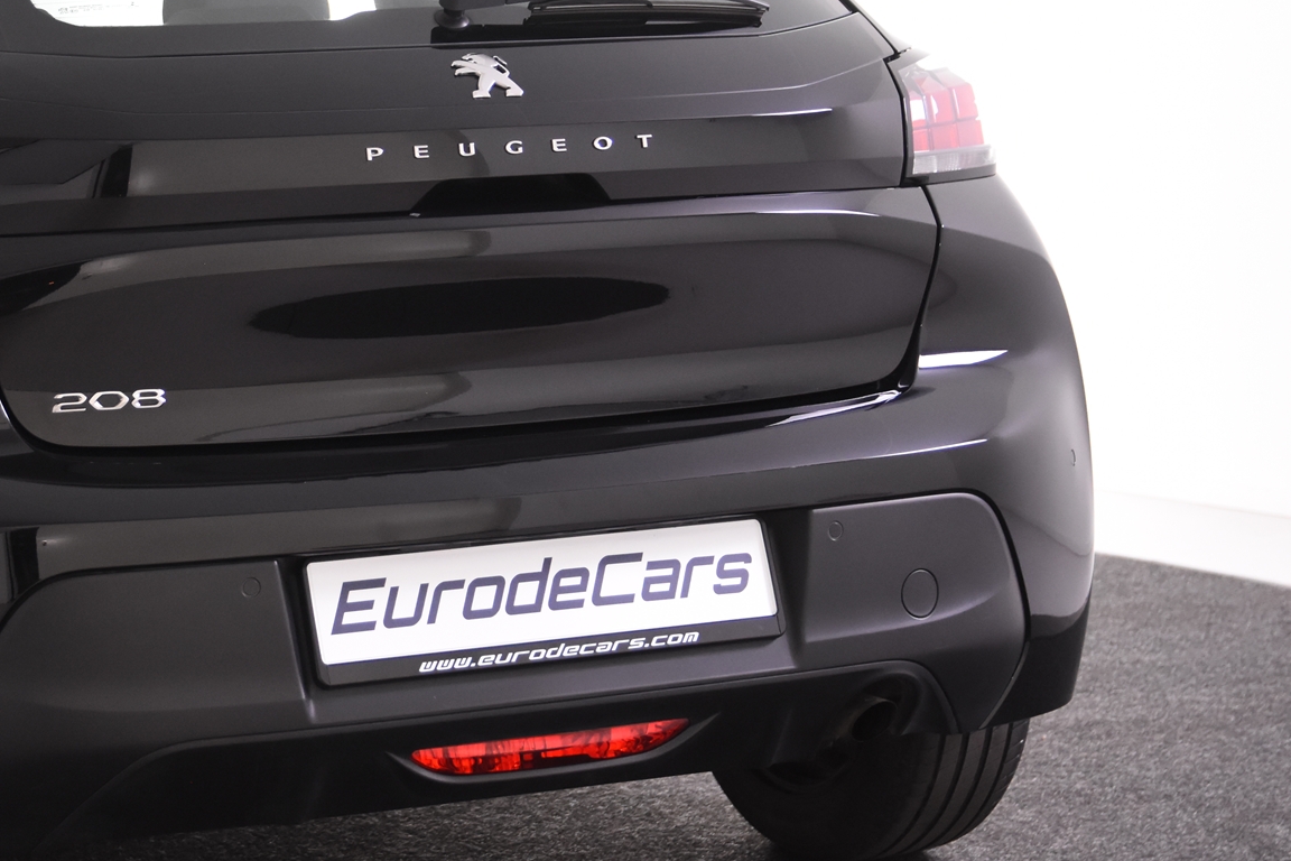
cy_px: 346
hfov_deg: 23.5
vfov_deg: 16.1
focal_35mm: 85
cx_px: 240
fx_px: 3048
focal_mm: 34
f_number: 4
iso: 1600
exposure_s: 1/60
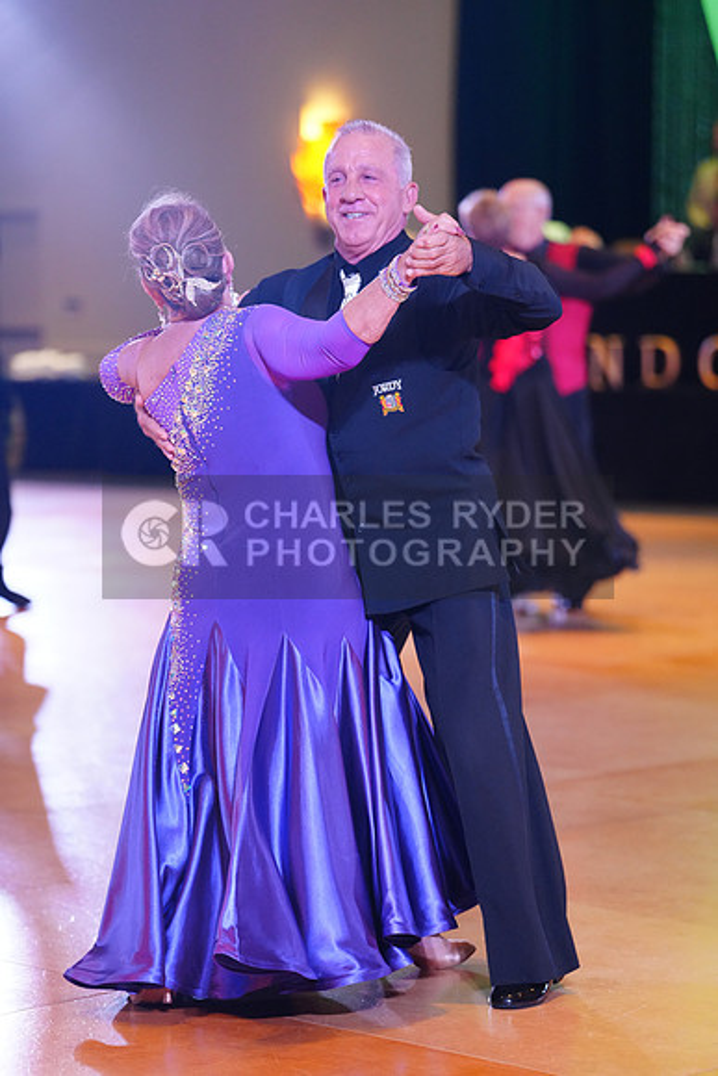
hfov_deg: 12.3
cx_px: 359
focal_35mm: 111
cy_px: 538
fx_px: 3319
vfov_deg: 18.4
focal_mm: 111
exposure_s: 1/400
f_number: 2.8
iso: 5000
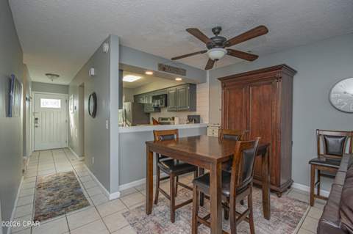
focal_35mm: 15
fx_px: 147
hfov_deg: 100.4
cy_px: 117
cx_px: 176
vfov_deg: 77.2
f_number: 10
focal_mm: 10
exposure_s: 1/15
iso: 400
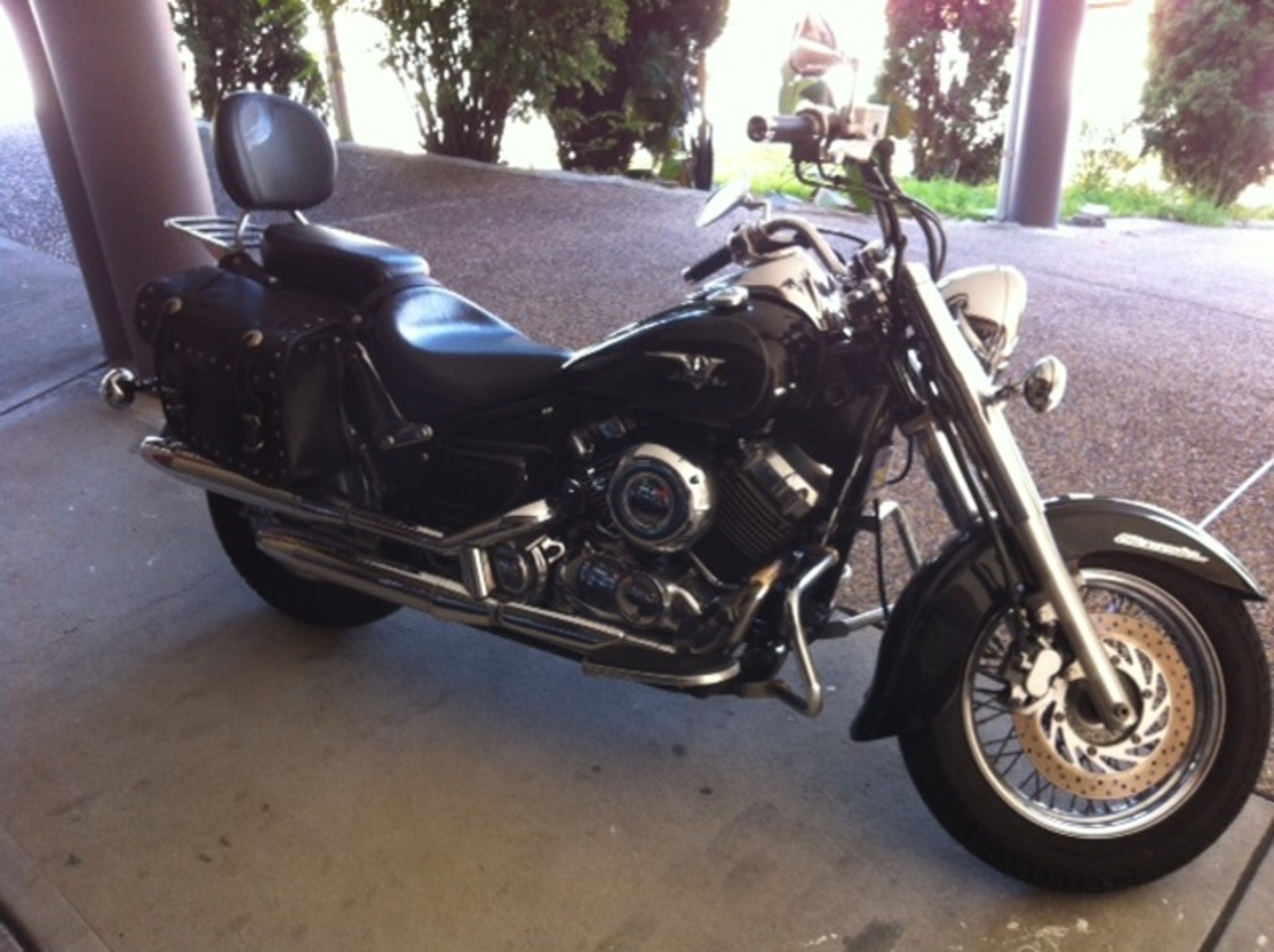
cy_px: 476
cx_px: 637
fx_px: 1287
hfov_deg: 52.7
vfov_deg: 40.6
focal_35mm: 35
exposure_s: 1/40
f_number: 2.8
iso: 100
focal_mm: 3.85
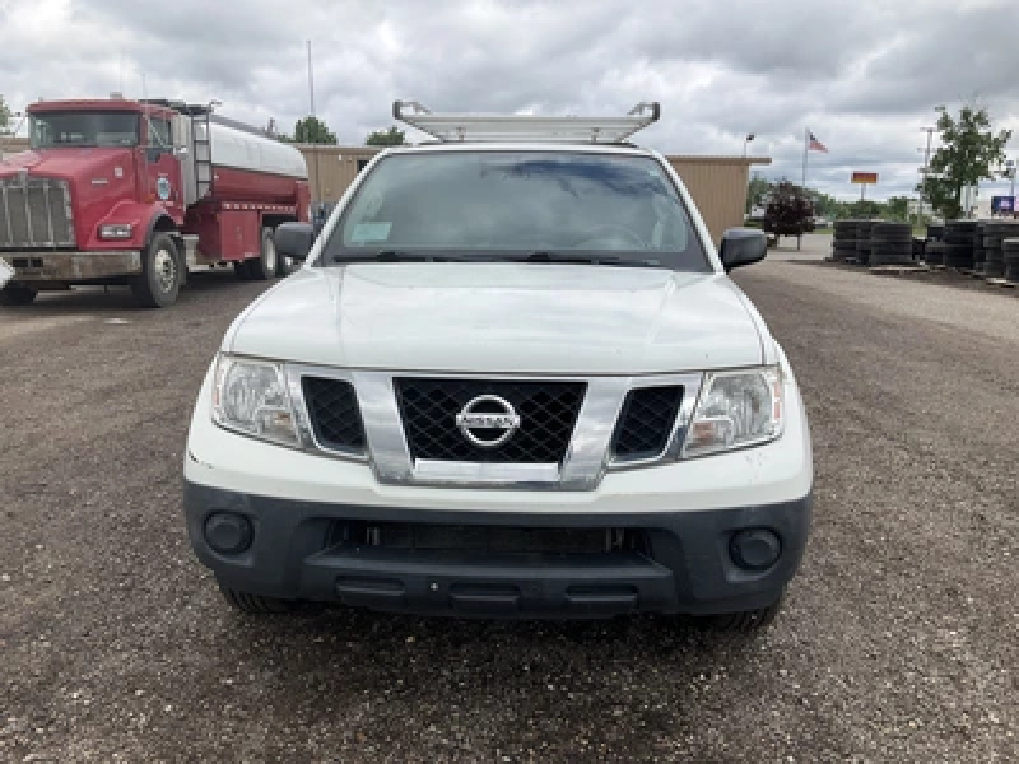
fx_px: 854
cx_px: 510
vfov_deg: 48.2
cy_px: 382
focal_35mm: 29
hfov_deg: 61.7
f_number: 1.8
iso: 25
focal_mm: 3
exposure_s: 1/1626
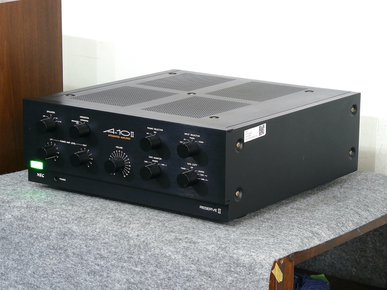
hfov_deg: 18.5
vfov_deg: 14.0
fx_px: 1185
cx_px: 194
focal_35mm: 106
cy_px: 145
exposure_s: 1/8
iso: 200
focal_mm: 19
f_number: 5.1
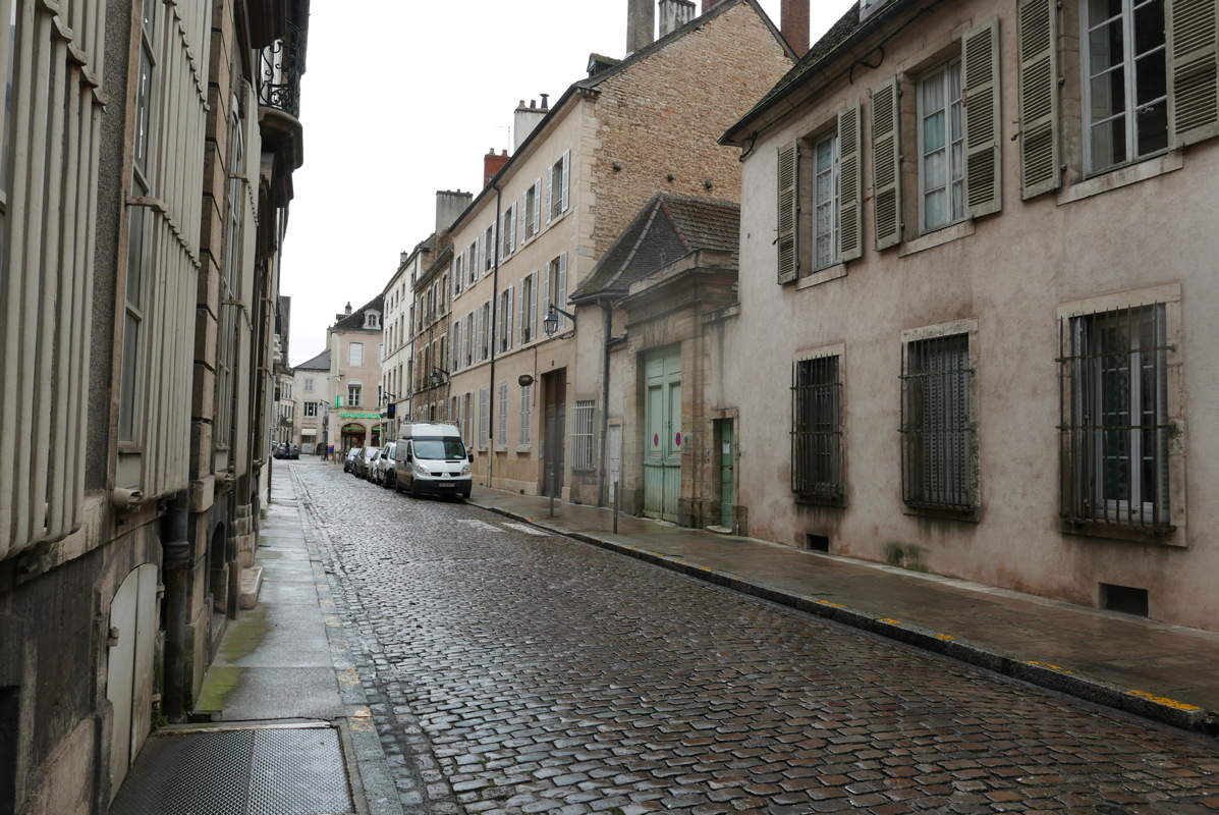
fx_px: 949
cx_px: 610
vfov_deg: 46.5
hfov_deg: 65.4
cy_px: 408
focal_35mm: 28
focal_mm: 12.5
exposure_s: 1/125
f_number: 5.6
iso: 200
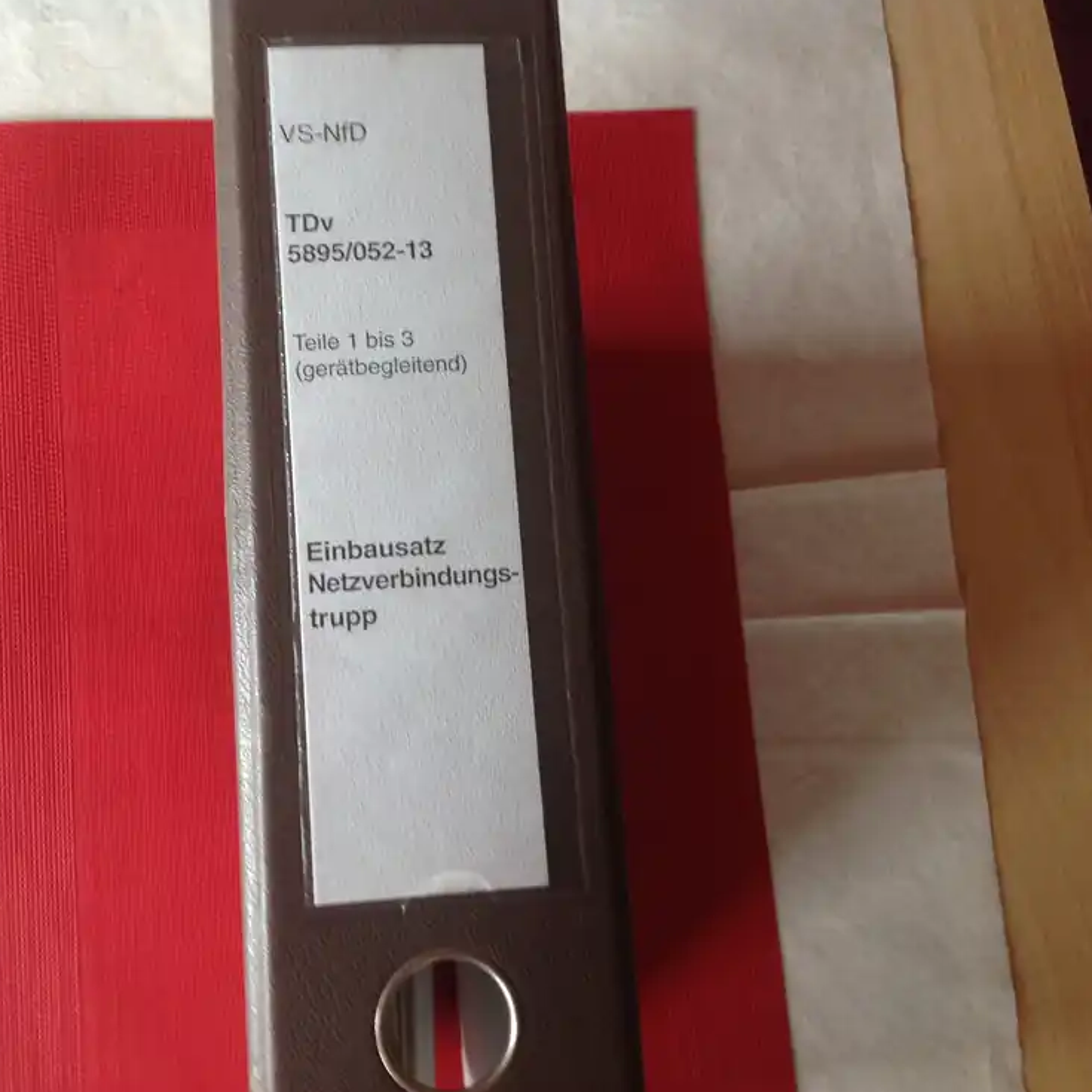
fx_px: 1499
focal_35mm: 42
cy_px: 542
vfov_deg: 40.0
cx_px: 459
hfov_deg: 39.9
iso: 125
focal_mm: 4.28
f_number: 2.4
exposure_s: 1/15
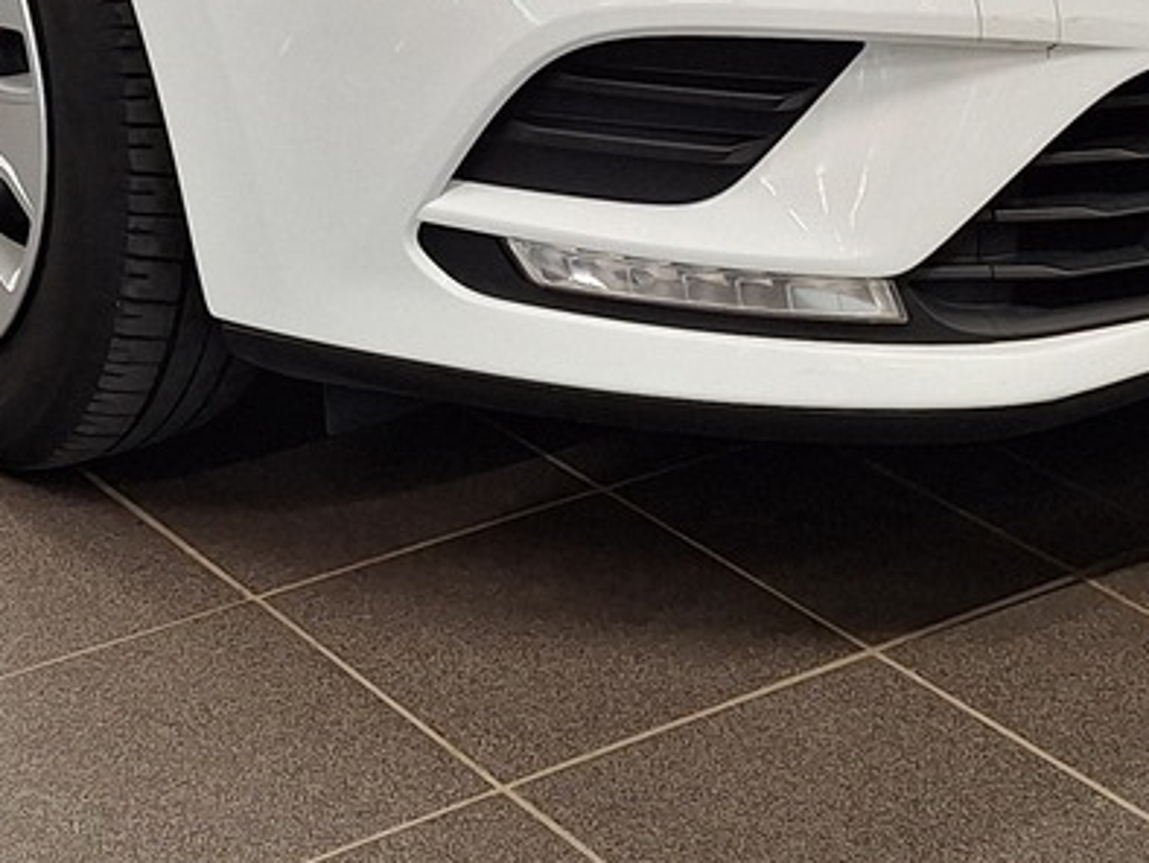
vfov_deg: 16.7
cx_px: 586
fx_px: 2790
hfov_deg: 23.3
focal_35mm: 84
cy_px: -236
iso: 40
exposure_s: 1/50
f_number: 1.8
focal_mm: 5.54
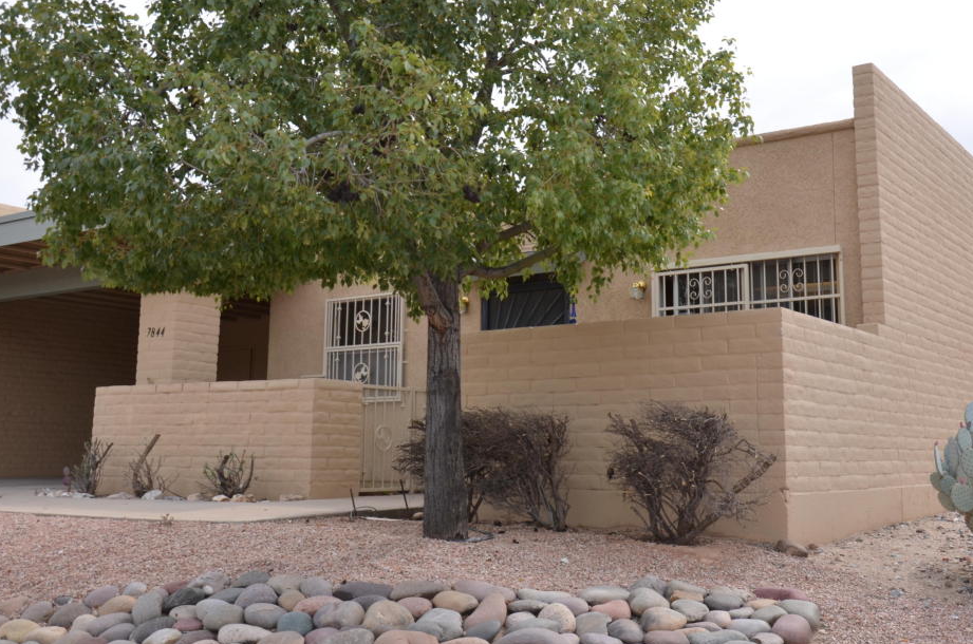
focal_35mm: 40
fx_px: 1069
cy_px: 251
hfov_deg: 48.8
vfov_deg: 33.4
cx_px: 556
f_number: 9
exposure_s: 1/200
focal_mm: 21
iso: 100
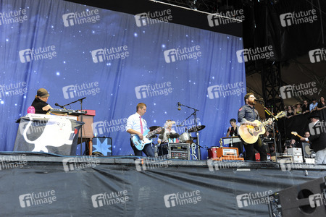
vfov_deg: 27.0
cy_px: 108
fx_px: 453
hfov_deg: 39.6
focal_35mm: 50
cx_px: 163
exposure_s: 1/500
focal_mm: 50
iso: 800
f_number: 3.5
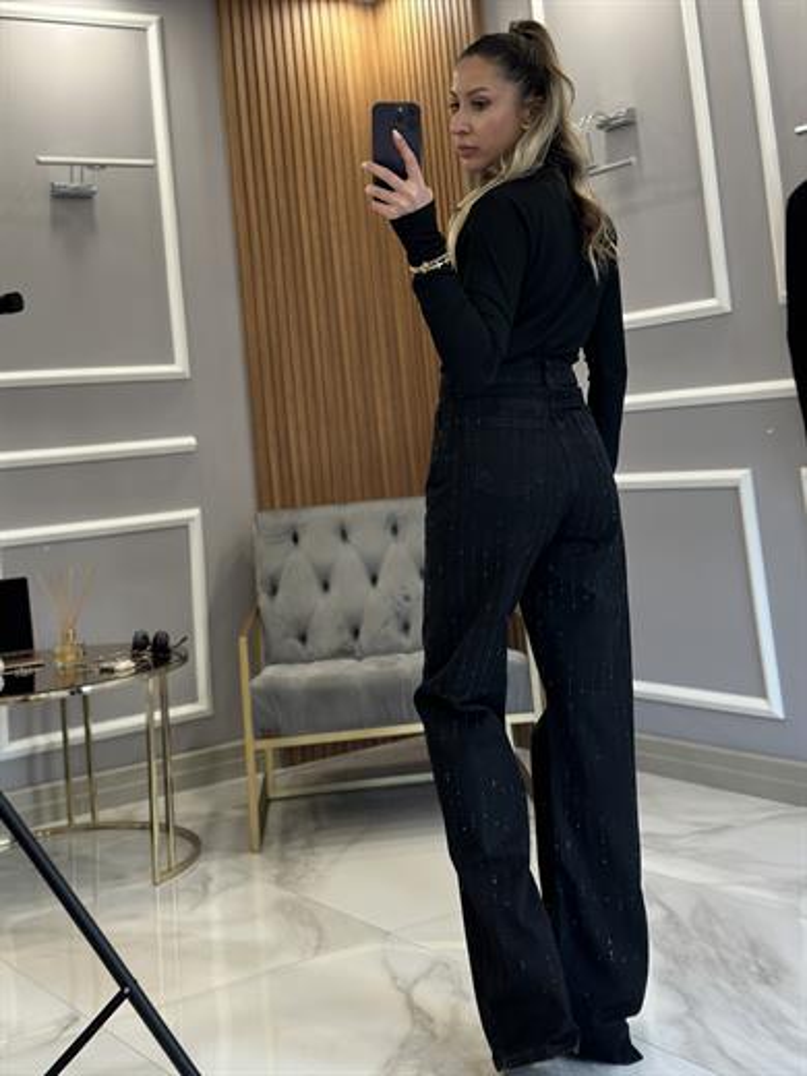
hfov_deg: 30.3
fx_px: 1492
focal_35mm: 48
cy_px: 538
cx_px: 404
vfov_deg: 39.7
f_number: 1.78
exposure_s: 1/100
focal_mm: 6.86
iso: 125
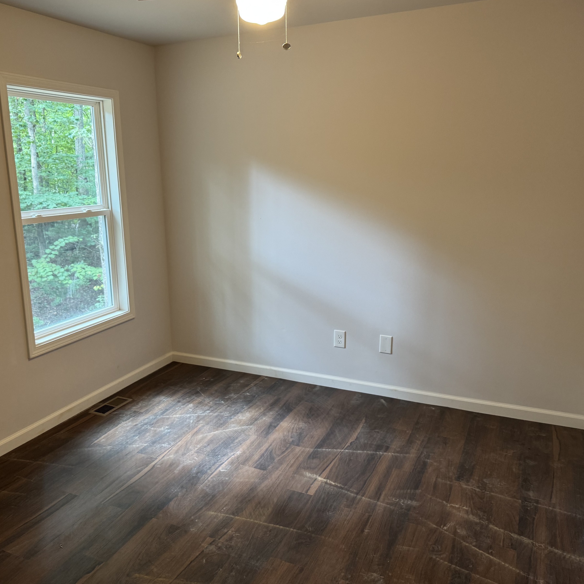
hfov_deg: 55.4
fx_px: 554
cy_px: 289
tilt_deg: -13.4
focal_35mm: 29
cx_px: 246
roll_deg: +2.1
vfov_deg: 55.6
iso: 200
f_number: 1.78
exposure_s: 1/60
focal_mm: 6.76
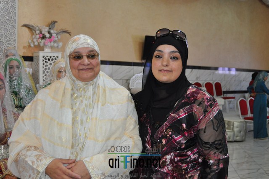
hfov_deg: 49.6
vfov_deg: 34.1
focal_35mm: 39
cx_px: 134
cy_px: 90
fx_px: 291
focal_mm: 26
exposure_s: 1/60
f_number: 4
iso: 800
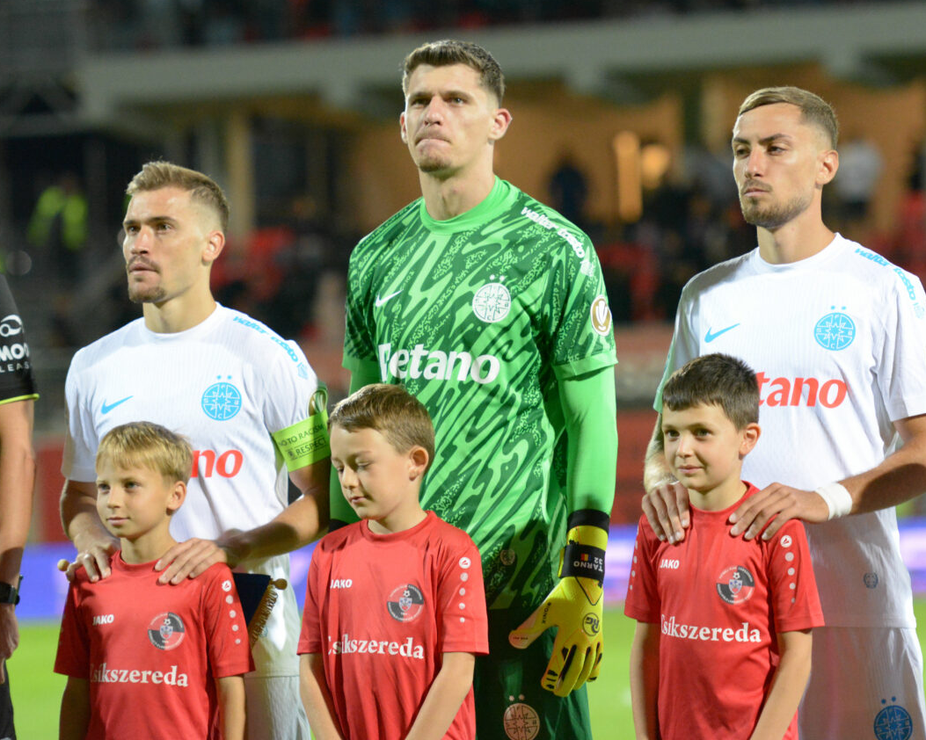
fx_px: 6922
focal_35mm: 253
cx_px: 609
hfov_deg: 7.6
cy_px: 348
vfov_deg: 6.1
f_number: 2.8
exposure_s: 1/640
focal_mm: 135
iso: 2500
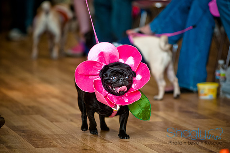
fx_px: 1579
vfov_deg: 5.5
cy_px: 76
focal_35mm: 248
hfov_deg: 8.3
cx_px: 115
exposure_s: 1/200
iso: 200
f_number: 2.8
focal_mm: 165
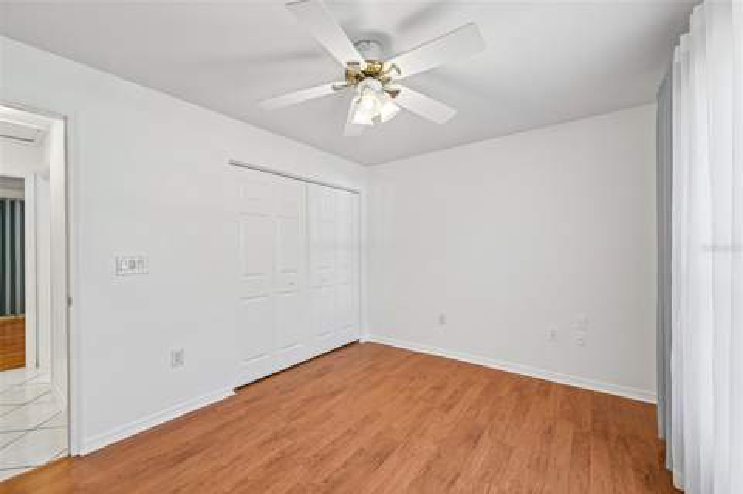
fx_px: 289
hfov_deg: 104.3
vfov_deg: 81.1
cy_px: 247
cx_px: 372
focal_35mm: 14
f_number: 8
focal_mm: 14
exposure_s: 1/40
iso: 400
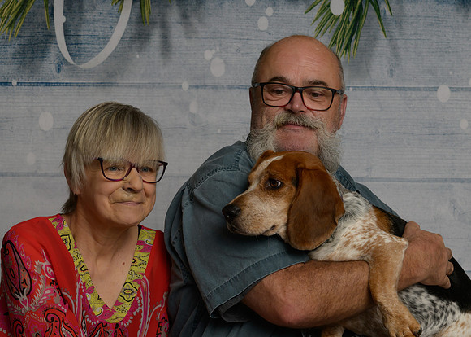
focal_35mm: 96
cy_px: 222
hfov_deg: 20.8
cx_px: 253
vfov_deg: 14.9
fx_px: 1283
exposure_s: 1/125
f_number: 10
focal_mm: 58
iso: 400
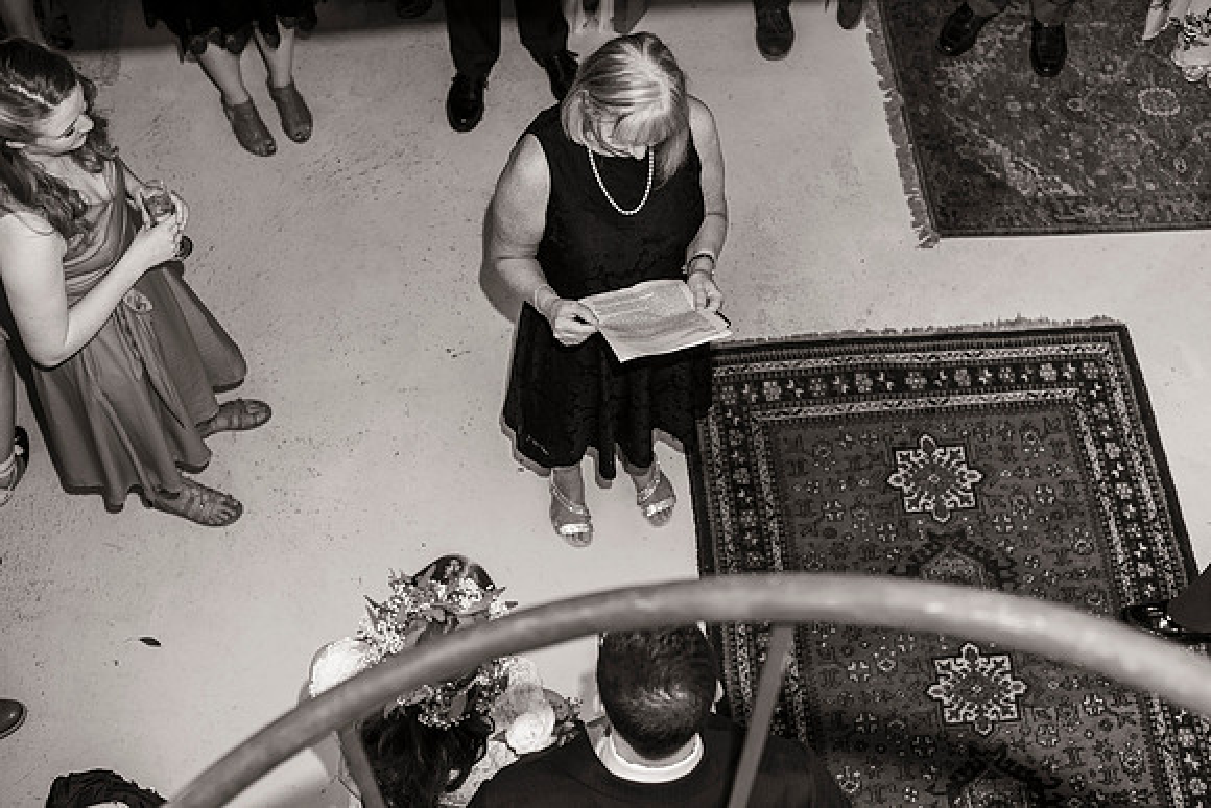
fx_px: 1682
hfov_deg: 39.6
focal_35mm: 50
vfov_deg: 27.0
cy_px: 404
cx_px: 606
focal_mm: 50
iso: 500
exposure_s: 1/100
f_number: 3.2
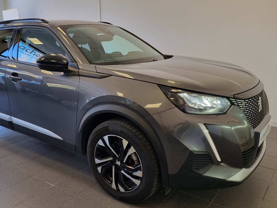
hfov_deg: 54.8
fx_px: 264
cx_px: 106
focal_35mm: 33
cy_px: 104
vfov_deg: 42.9
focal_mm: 5.4
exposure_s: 1/100
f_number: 1.8
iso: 64
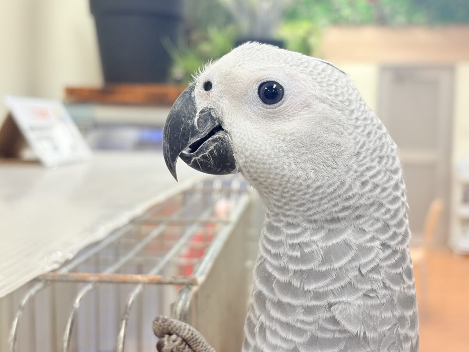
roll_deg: +0.4
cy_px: 176
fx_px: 705
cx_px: 234
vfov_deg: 28.0
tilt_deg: -4.7
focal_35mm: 52
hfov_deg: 36.8
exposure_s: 1/92
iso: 50
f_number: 1.6
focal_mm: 5.96
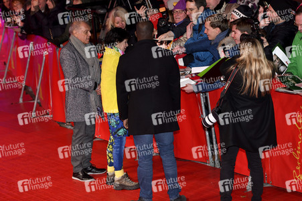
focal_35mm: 98
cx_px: 151
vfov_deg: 13.9
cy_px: 100
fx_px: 821
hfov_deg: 20.8
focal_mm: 98
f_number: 4
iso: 800
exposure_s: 1/400
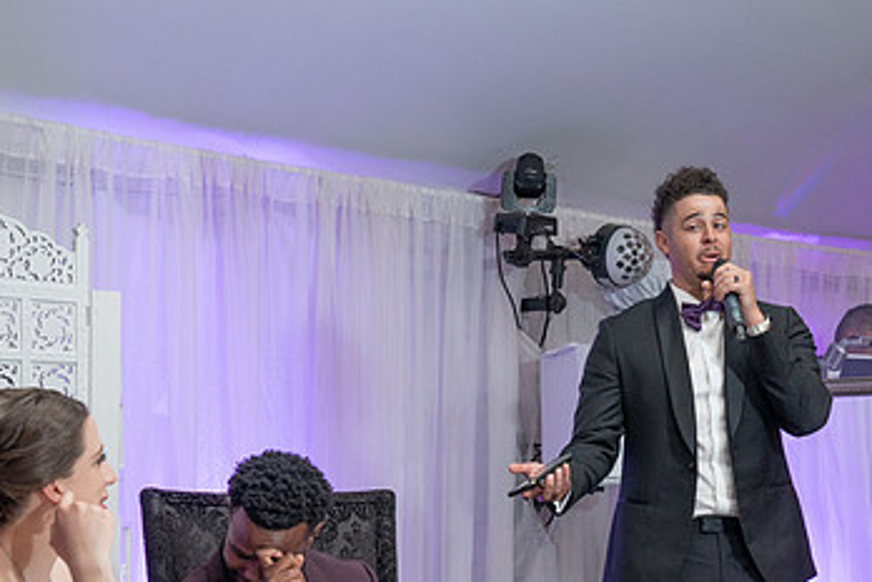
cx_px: 464
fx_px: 1986
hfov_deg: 24.8
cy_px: 468
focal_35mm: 82
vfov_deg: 16.5
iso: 2000
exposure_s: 1/100
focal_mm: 49
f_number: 5.6
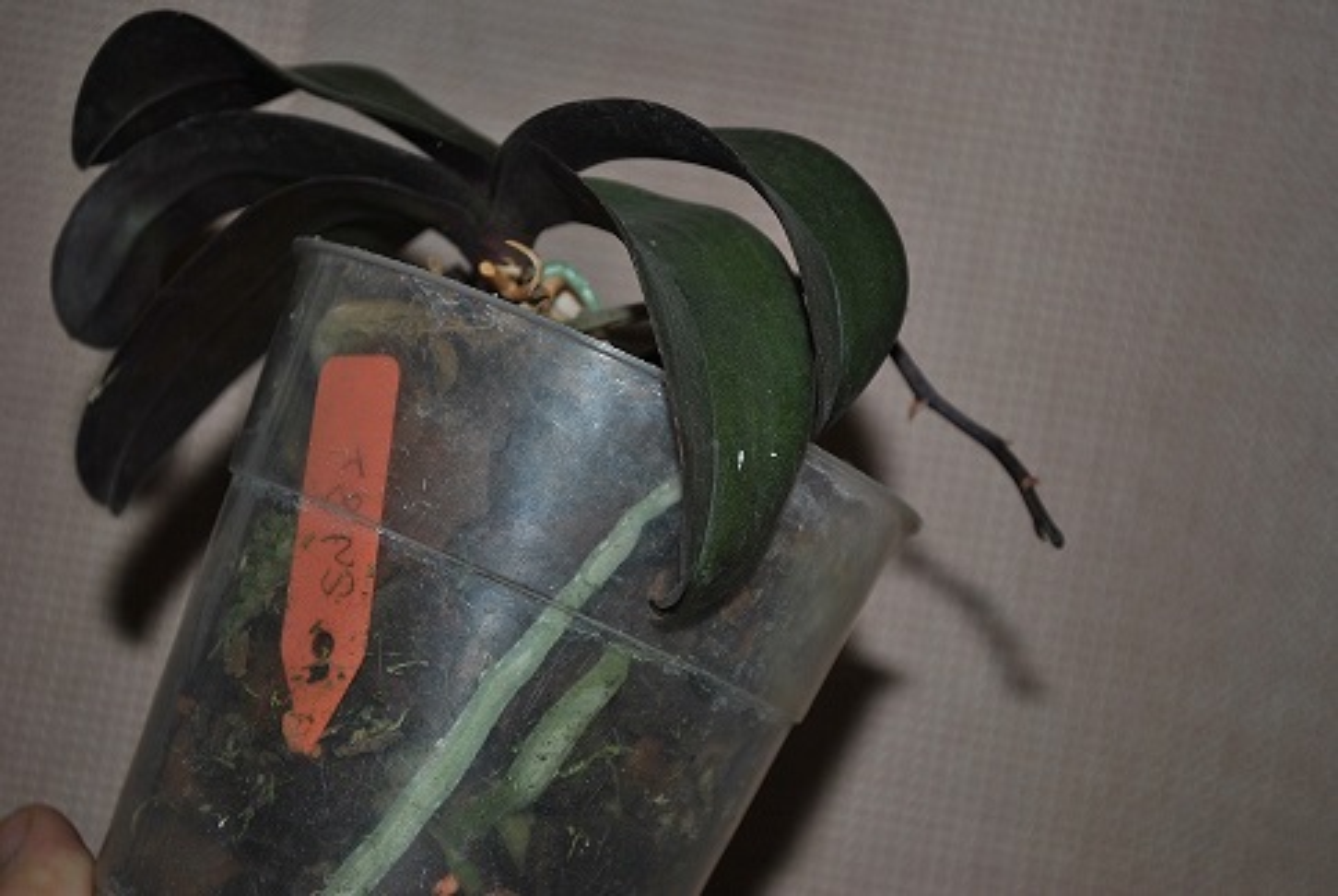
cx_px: 669
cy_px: 448
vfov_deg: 16.6
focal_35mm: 82
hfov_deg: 24.6
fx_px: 3070
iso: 100
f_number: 5.6
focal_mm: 55
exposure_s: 1/125
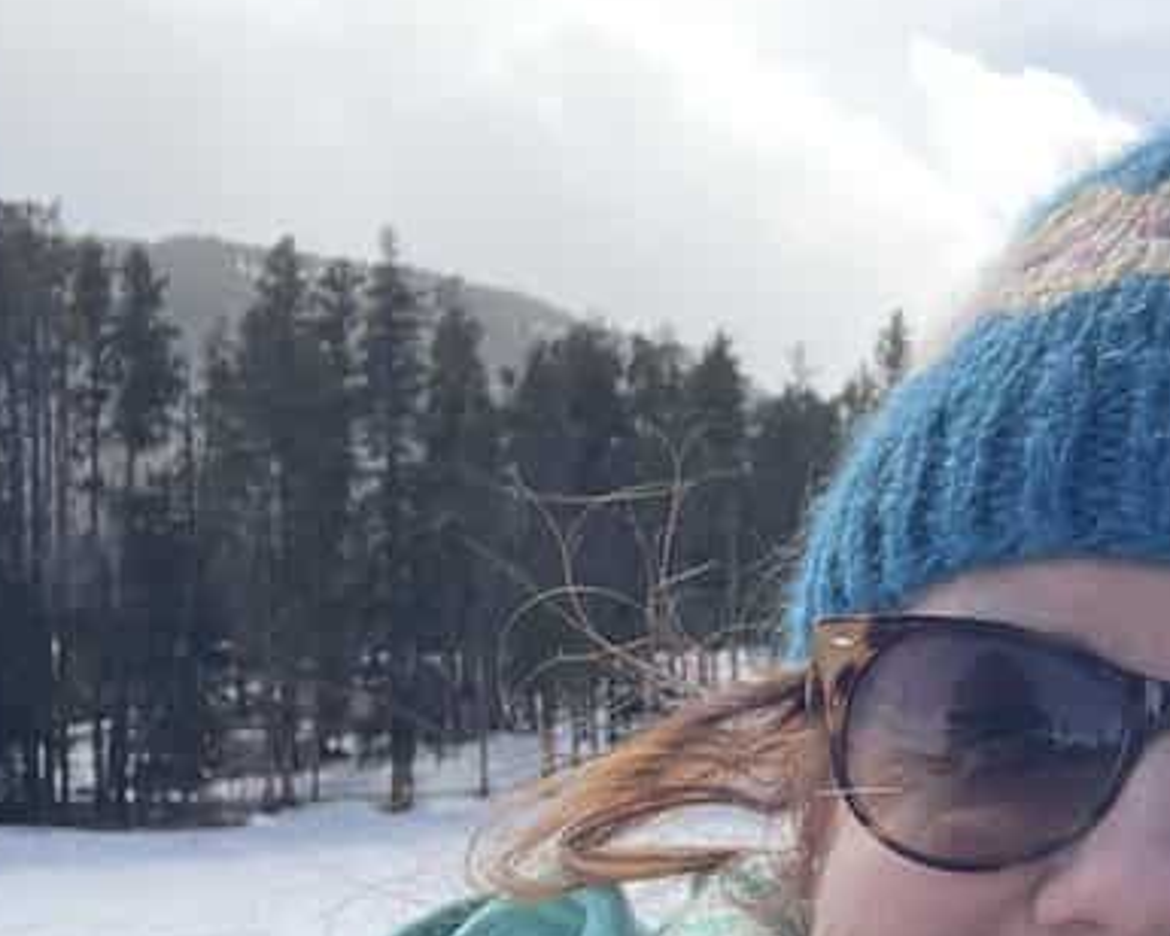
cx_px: 1778
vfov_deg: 21.8
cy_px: 541
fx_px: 2424
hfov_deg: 22.2
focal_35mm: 70
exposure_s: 1/351
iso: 25
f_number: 2.2
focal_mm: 2.71
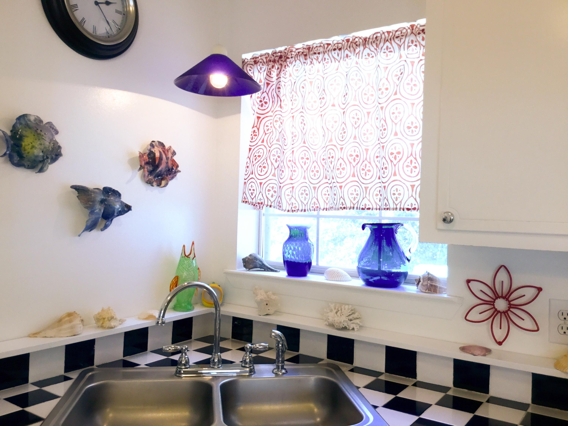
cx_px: 284
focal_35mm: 31
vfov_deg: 45.4
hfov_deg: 58.4
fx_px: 509
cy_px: 213
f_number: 2.4
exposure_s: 1/30
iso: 200
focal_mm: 3.3
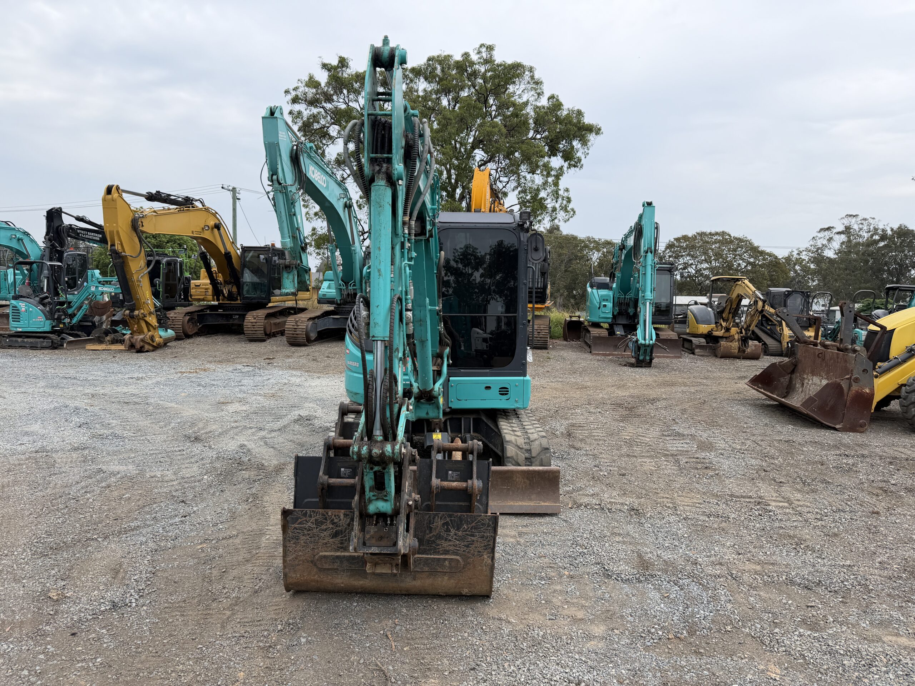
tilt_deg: -0.4
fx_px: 634
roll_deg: -0.8
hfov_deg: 71.6
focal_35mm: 24
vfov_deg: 56.8
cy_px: 343
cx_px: 458
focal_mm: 6.76
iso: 80
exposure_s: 1/1949
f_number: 1.78
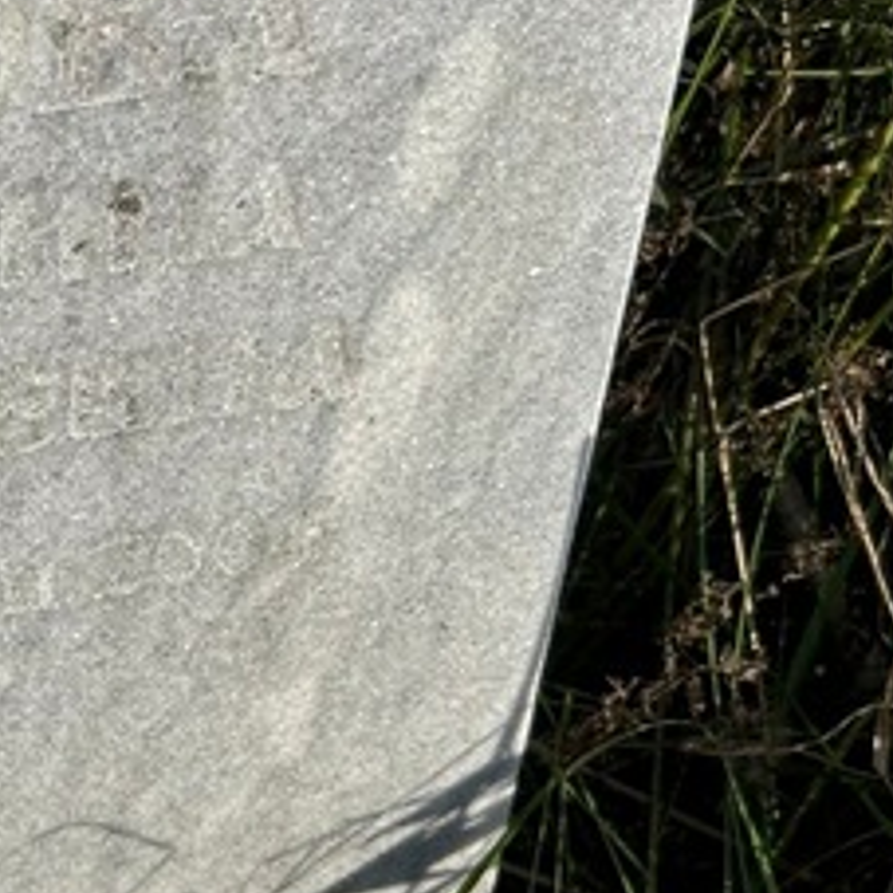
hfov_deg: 19.7
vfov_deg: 21.4
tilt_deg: -39.8
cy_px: 362
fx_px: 2364
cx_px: -256
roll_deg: +1.6
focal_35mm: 81
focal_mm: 5.7
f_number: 1.5
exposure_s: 1/7463
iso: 50
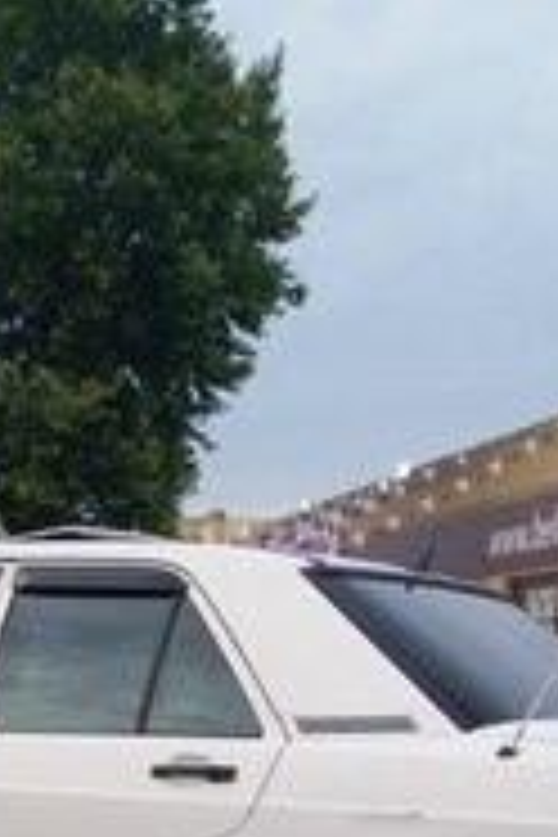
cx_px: 126
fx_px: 1744
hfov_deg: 18.0
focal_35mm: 75
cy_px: 1112
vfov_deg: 23.6
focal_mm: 3.7
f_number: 1.9
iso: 50
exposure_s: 1/50
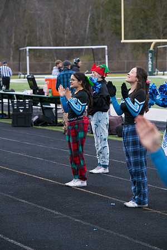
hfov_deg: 7.8
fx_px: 1218
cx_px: 84
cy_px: 125
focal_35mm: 175
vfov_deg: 11.7
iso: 2000
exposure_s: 1/1250
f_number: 6.3
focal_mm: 175
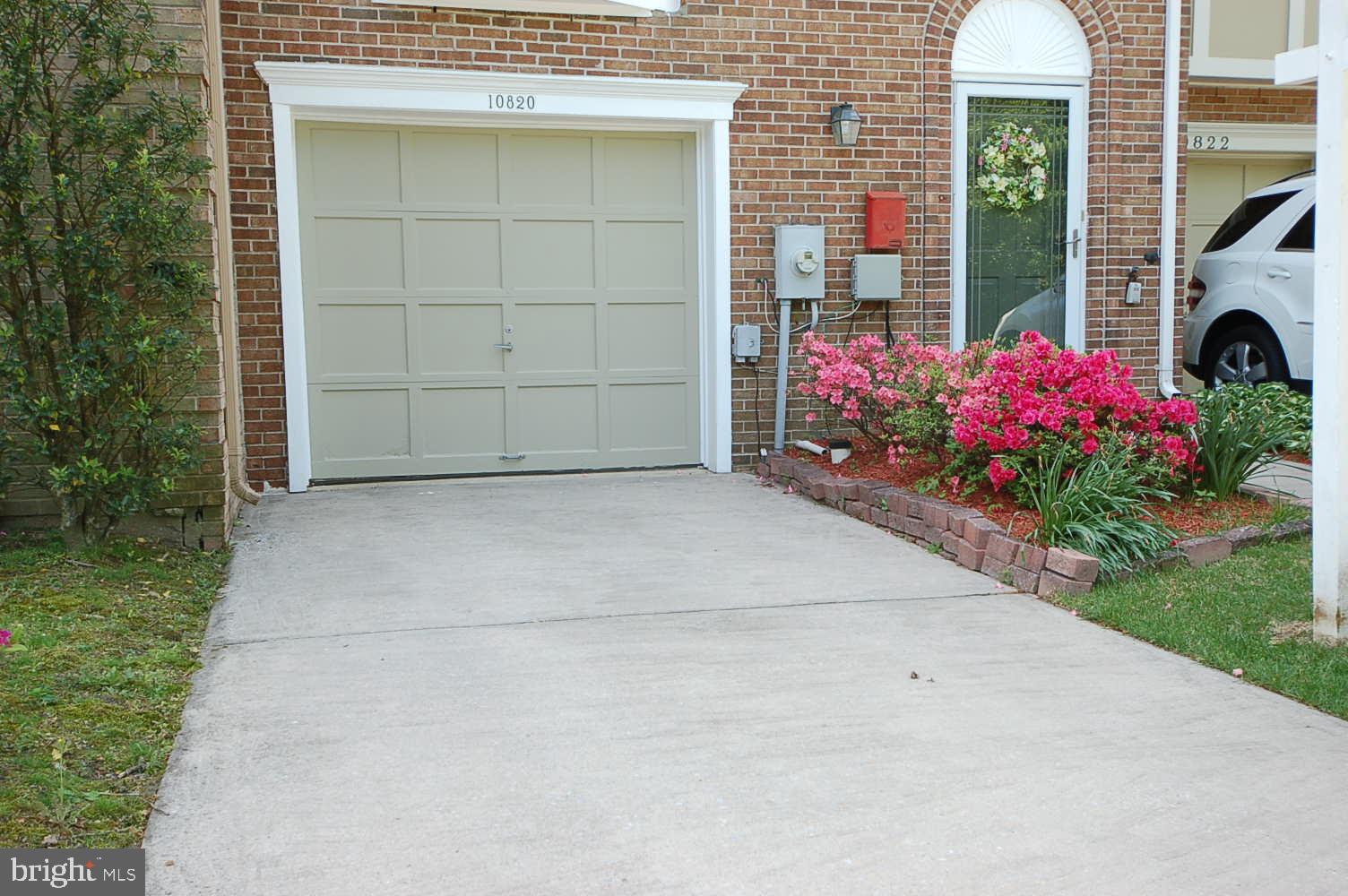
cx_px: 674
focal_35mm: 36
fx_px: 1347
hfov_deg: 53.2
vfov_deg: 36.8
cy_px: 448
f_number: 7.1
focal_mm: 24
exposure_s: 1/100
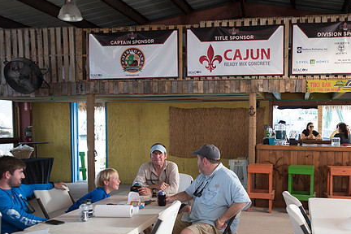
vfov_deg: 31.1
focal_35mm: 43
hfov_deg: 45.1
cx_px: 219
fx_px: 419
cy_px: 147
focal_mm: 32
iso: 500
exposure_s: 1/320
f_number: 2.8
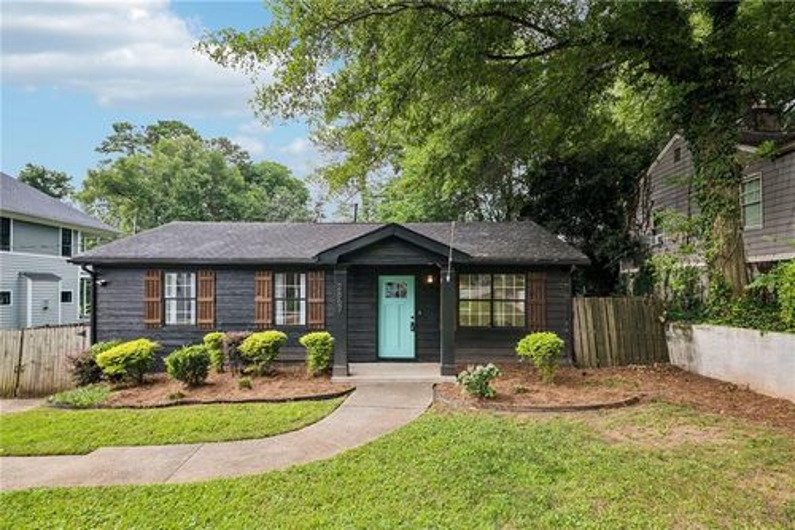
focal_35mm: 19
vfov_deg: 64.5
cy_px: 265
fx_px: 419
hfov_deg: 86.9
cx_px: 398
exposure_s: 1/40
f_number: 8
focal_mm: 19
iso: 64
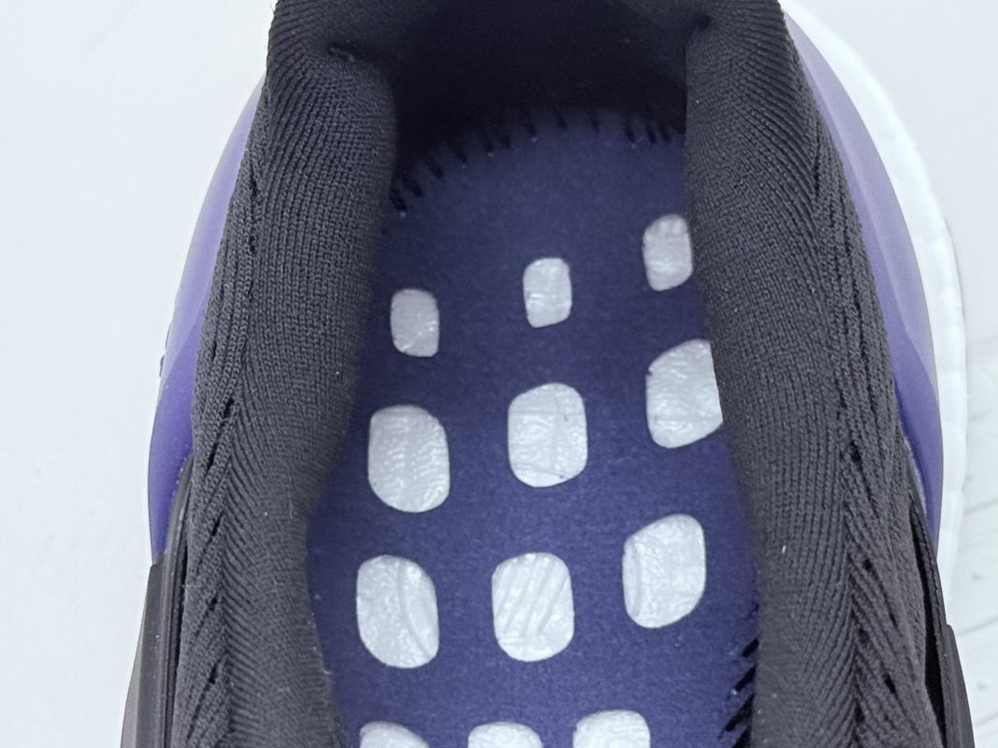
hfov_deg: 39.7
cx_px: 499
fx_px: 1384
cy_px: 374
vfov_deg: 30.3
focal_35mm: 48
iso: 80
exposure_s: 1/663
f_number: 1.78
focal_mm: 6.76
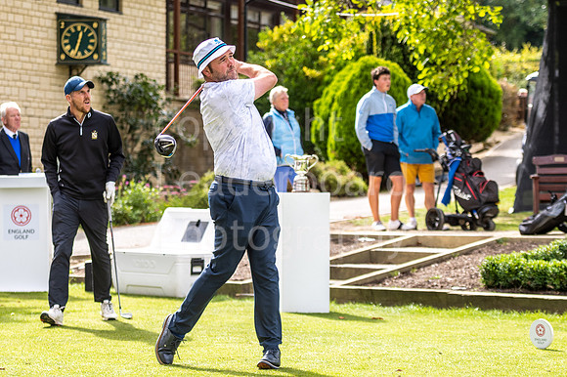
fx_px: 1969
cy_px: 197
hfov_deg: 16.4
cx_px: 296
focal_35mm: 125
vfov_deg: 10.9
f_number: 2.8
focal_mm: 80
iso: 200
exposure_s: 1/800
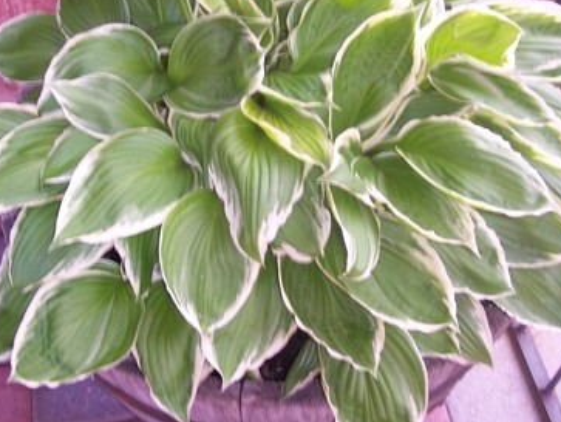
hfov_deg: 41.2
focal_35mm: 46
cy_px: 172
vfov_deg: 31.5
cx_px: 255
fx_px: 746
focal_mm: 8
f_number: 2.8
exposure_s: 1/30
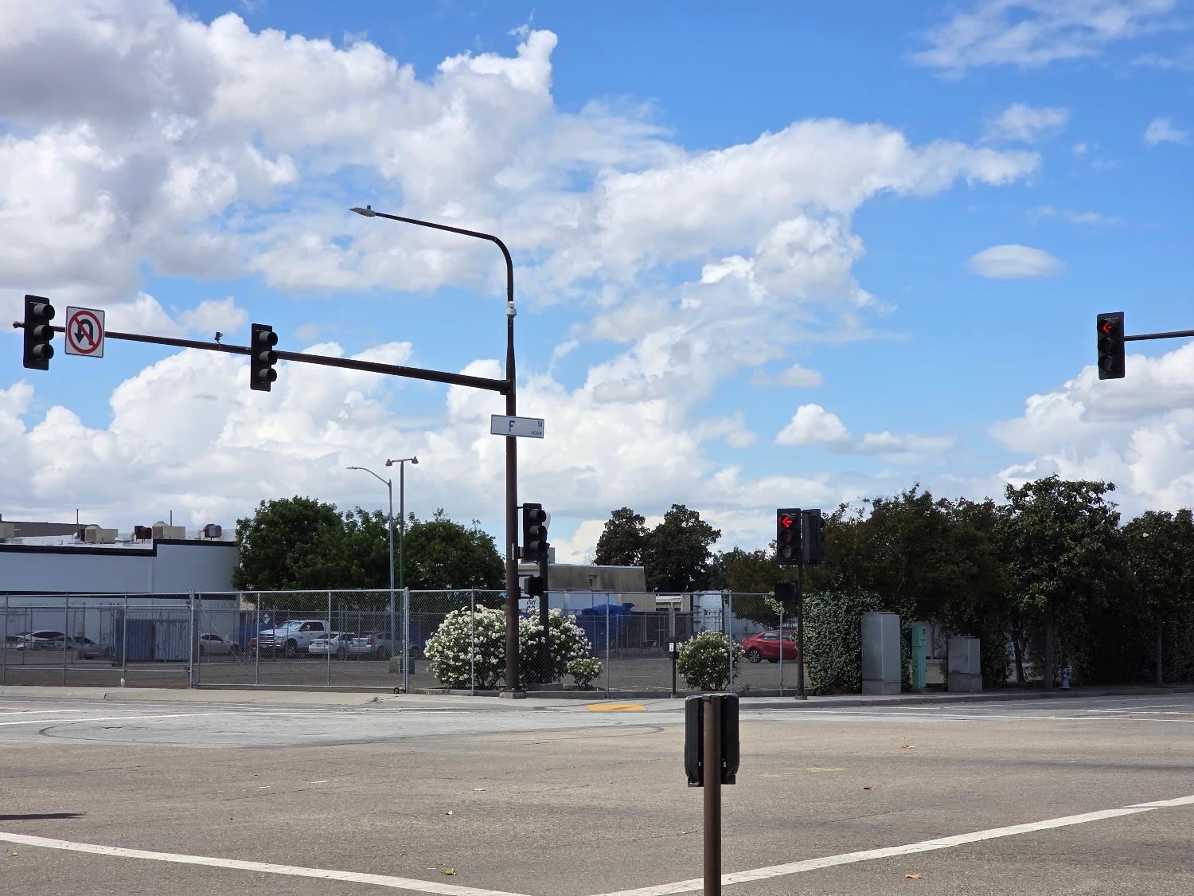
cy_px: 448
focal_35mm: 69
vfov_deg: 21.3
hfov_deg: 28.2
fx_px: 2380
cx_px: 597
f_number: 2.4
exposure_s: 1/2579
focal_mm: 7.9
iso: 50
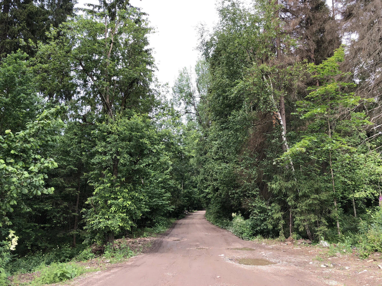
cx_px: 191
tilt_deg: +12.8
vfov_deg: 49.7
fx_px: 309
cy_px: 143
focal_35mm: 28
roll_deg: -0.3
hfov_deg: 63.4
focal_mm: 4
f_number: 1.8
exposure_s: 1/287
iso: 20
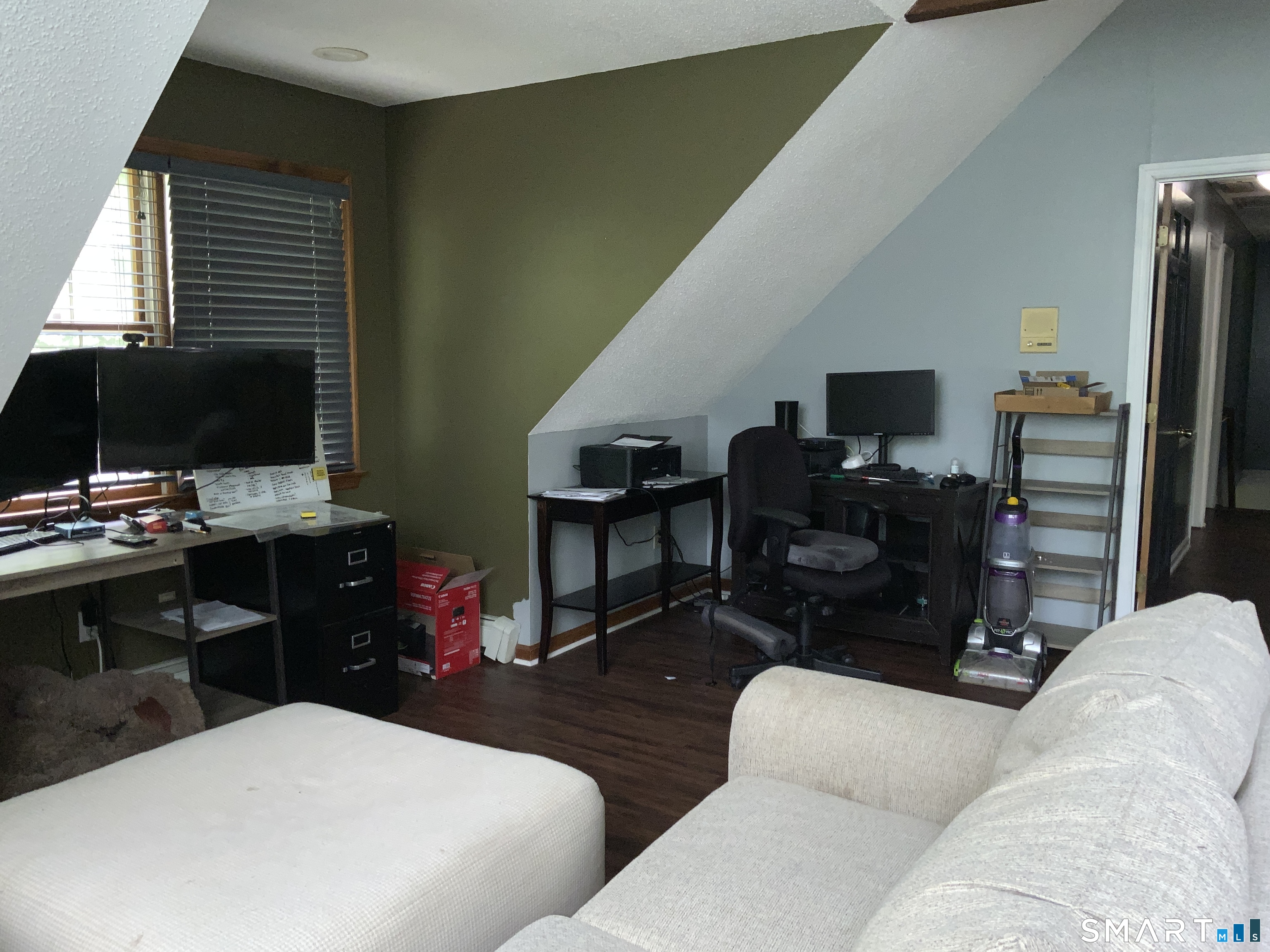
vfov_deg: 48.2
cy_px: 476
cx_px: 635
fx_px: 1064
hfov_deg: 61.7
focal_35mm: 29
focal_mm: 3
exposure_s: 1/50
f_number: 1.8
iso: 50
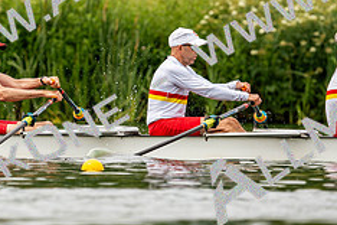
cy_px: 90
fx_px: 10736
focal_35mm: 1147
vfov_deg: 1.2
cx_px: 86
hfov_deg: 1.8
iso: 320
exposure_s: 1/2000
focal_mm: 463
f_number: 6.3
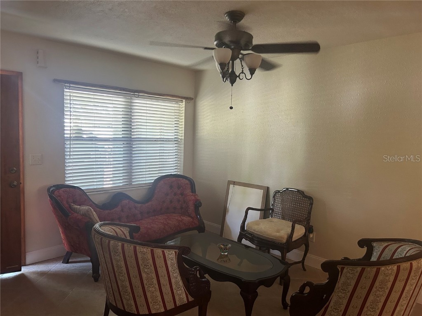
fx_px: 317
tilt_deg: -4.4
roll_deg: -2.3
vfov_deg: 53.1
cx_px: 211
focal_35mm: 26
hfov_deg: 67.3
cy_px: 158
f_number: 1.5
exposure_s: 1/60
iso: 320
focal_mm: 5.7
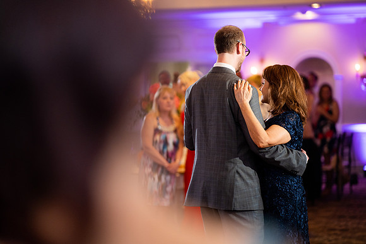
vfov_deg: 16.1
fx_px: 864
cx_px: 183
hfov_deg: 23.9
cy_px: 122
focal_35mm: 85
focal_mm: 85
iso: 1250
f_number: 2
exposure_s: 1/400
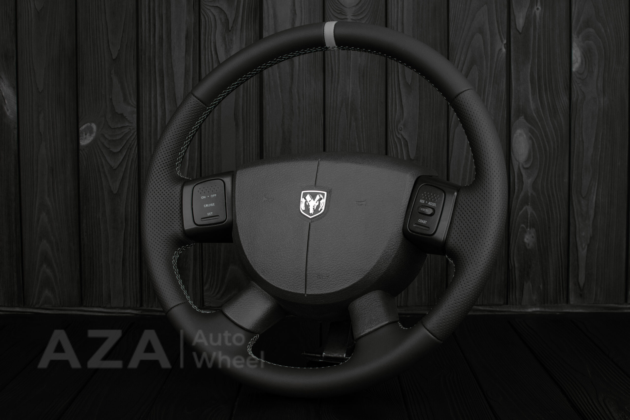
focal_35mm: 52
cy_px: 210
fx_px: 919
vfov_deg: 25.8
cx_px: 315
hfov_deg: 37.8
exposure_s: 1/125
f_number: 6.3
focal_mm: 35
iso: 500
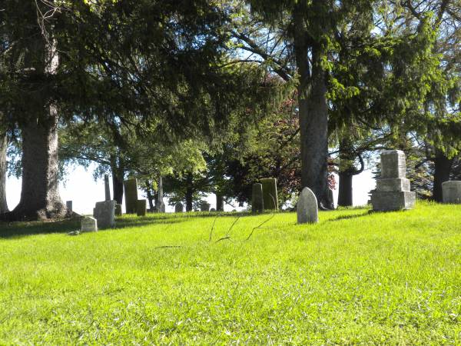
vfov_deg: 24.4
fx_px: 799
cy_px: 173
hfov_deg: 32.2
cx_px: 230
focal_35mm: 60
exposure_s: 1/147
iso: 64
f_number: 4.7
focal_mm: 10.7
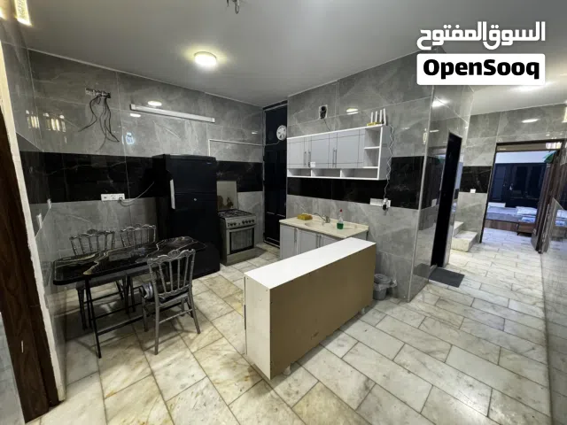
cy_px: 212
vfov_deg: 85.7
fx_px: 229
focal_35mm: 14
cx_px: 284
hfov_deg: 102.1
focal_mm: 2.22
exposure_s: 1/50
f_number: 2.2
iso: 200
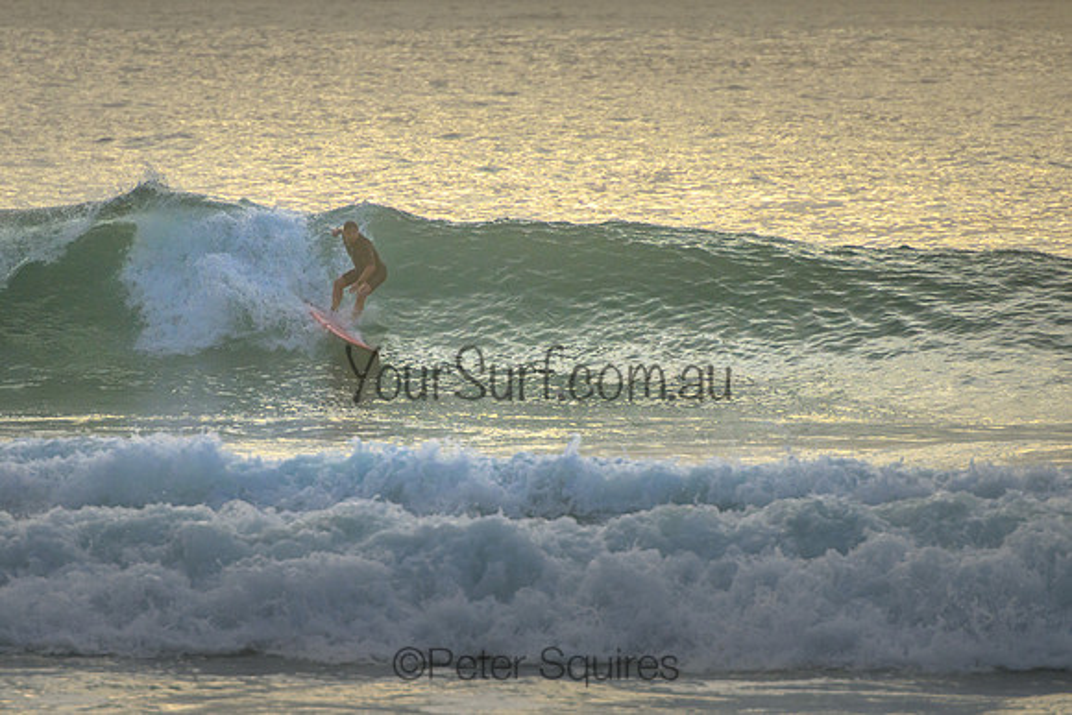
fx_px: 16375
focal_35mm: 550
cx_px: 443
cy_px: 295
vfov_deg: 2.5
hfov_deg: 3.7
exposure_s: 1/2000
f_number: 5.6
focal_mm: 400
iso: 640
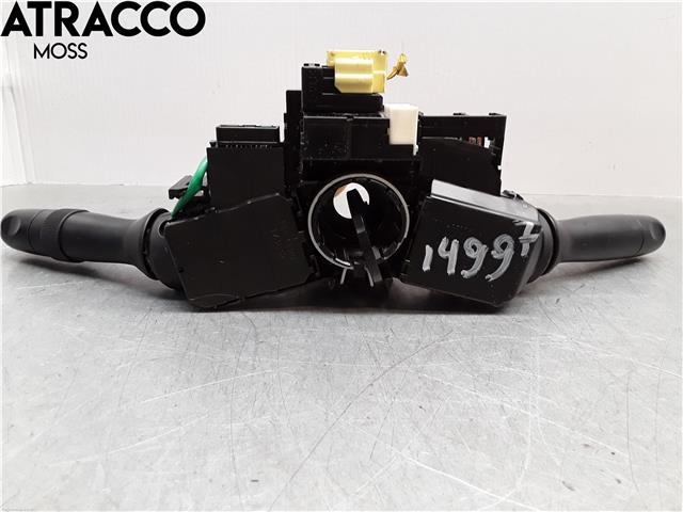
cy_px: 256
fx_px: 552
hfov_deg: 63.4
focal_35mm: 28
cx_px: 342
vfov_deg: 49.7
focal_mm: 2.91
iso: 64
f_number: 1.9
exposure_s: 1/50
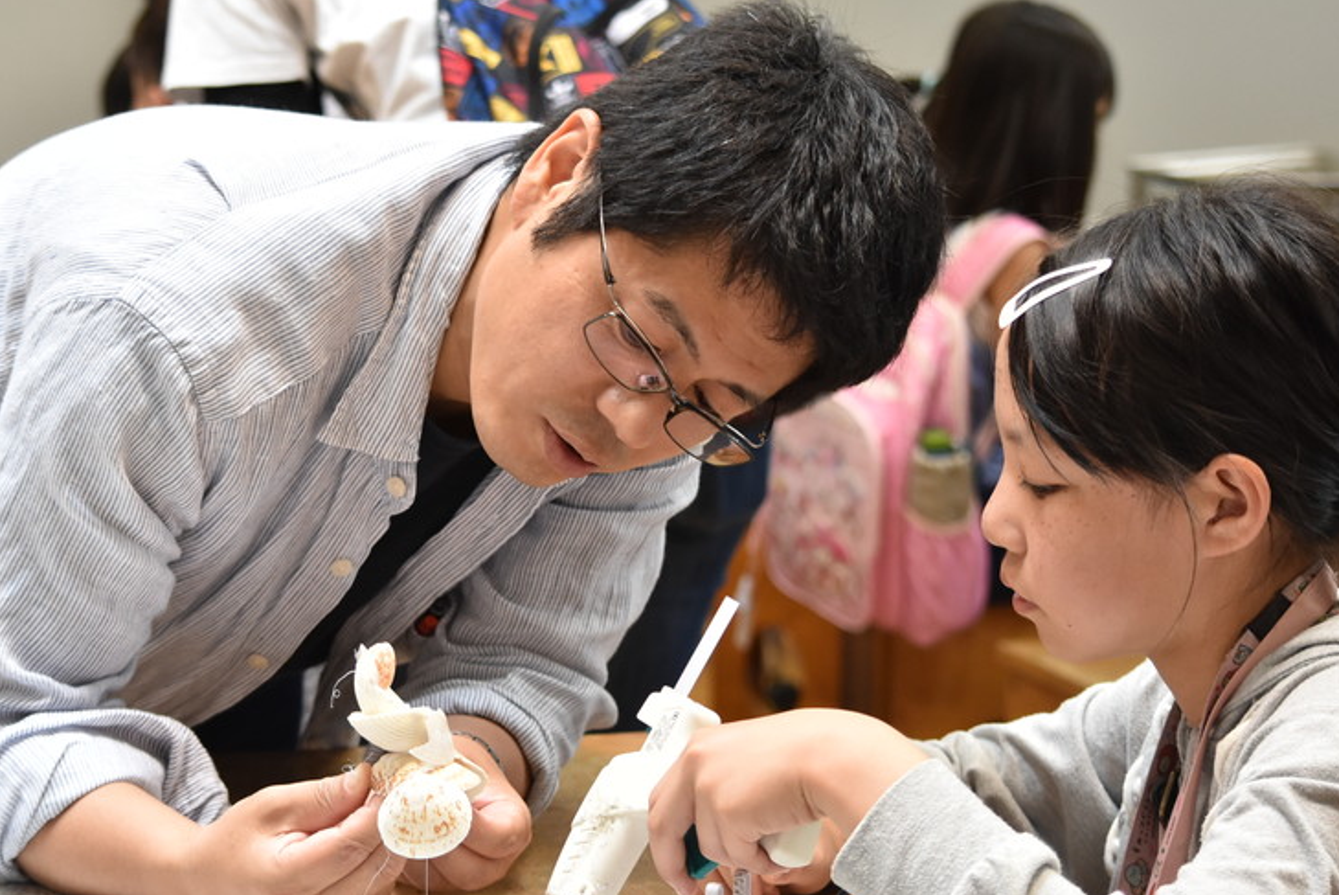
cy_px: 470
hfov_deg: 20.1
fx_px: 3782
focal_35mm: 102
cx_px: 615
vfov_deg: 13.5
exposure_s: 1/60
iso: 1250
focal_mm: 55
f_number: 4.5
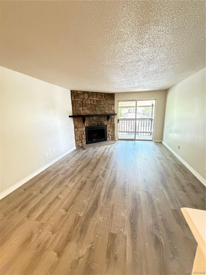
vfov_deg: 102.1
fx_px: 111
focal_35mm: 14
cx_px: 103
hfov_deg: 85.7
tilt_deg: -12.4
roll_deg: +1.4
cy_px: 138
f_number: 2.2
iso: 1250
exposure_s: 1/60
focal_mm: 2.22
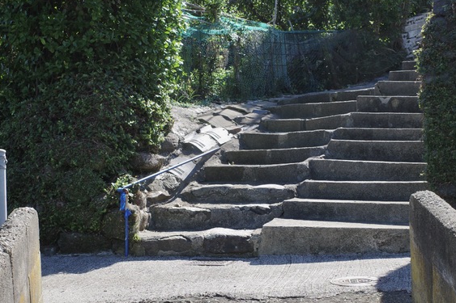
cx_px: 245
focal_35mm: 54
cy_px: 196
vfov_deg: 24.9
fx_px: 684
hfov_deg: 36.9
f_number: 5
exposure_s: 1/400
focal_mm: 18.3
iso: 200
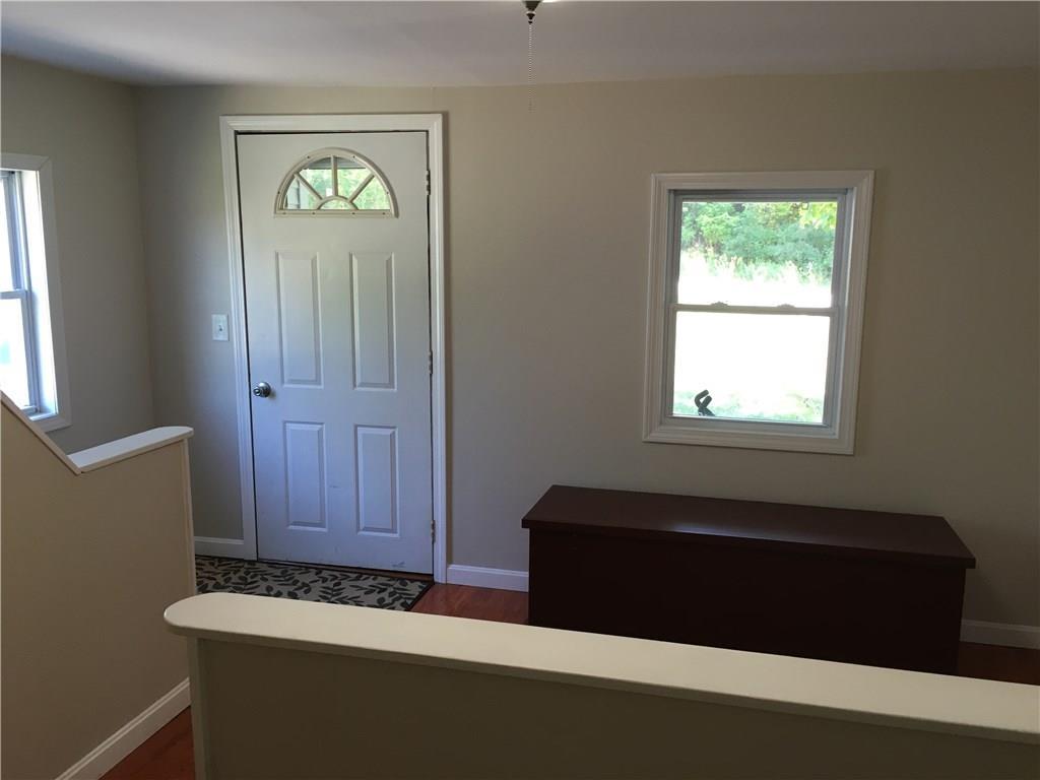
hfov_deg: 61.7
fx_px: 871
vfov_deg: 48.2
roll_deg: -0.3
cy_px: 390
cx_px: 520
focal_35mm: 29
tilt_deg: -8.3
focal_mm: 4.15
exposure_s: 1/30
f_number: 2.2
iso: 80
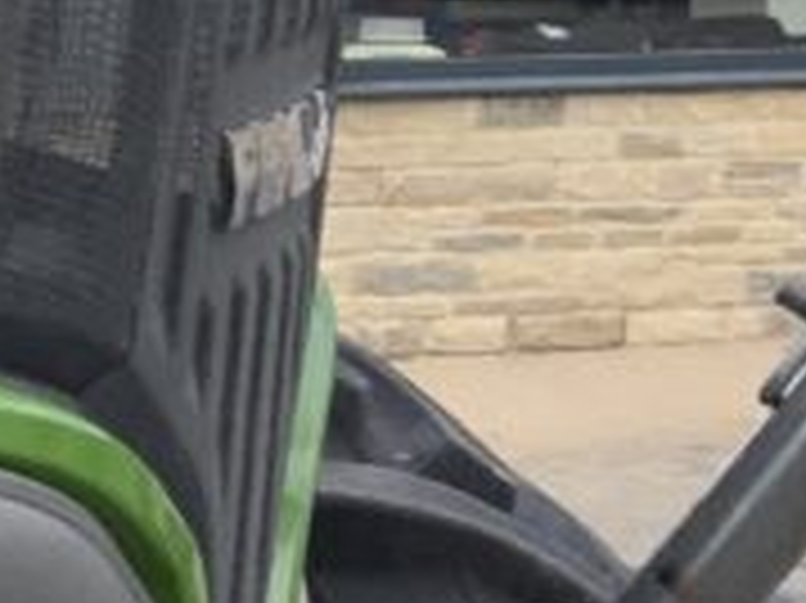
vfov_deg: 8.9
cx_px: -1175
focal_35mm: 166
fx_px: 3863
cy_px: 54
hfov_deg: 10.2
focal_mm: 3
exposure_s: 1/504
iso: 16
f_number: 1.8
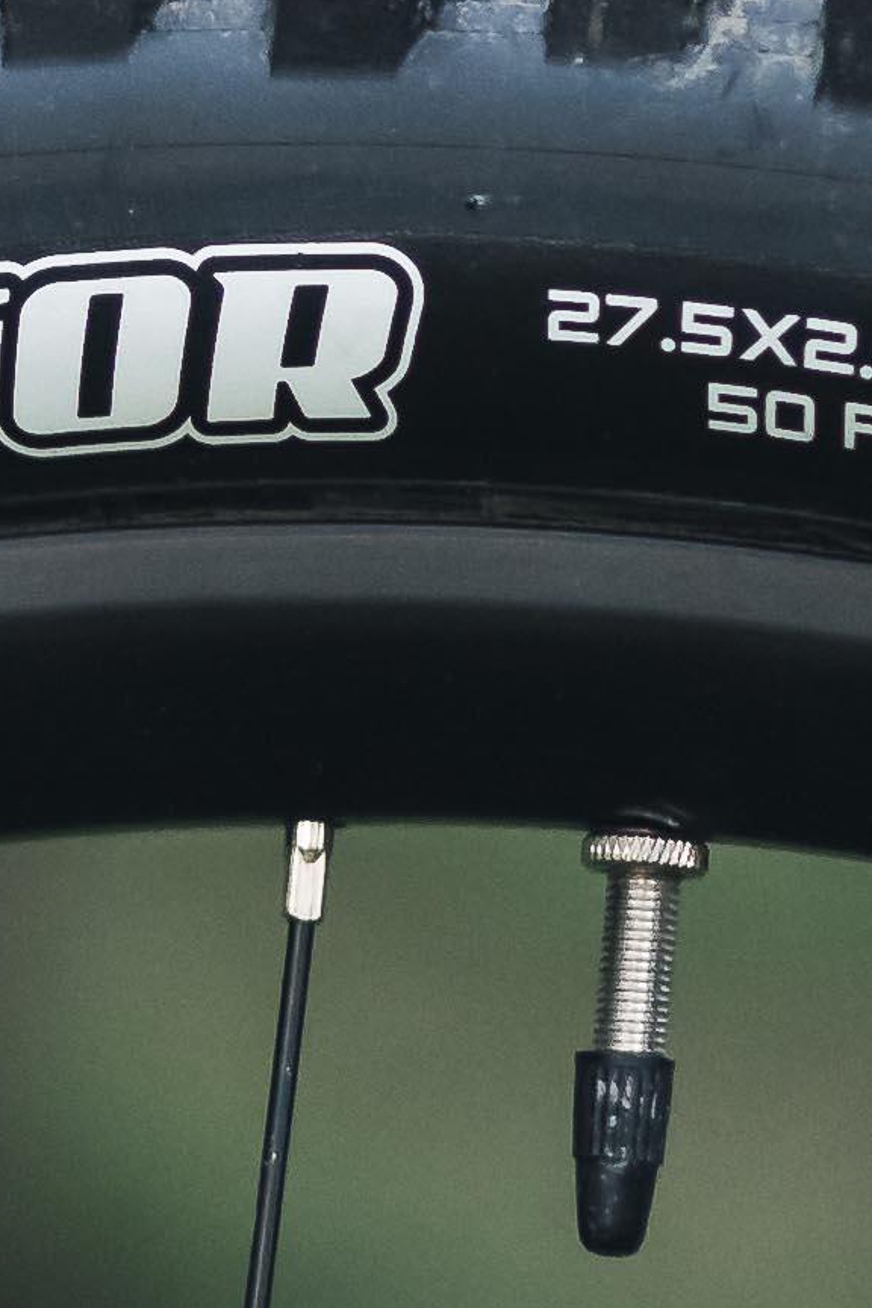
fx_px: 20890
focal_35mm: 575
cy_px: -1543
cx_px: -943
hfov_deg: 2.4
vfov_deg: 3.5
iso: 2500
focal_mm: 85
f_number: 2.2
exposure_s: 1/160
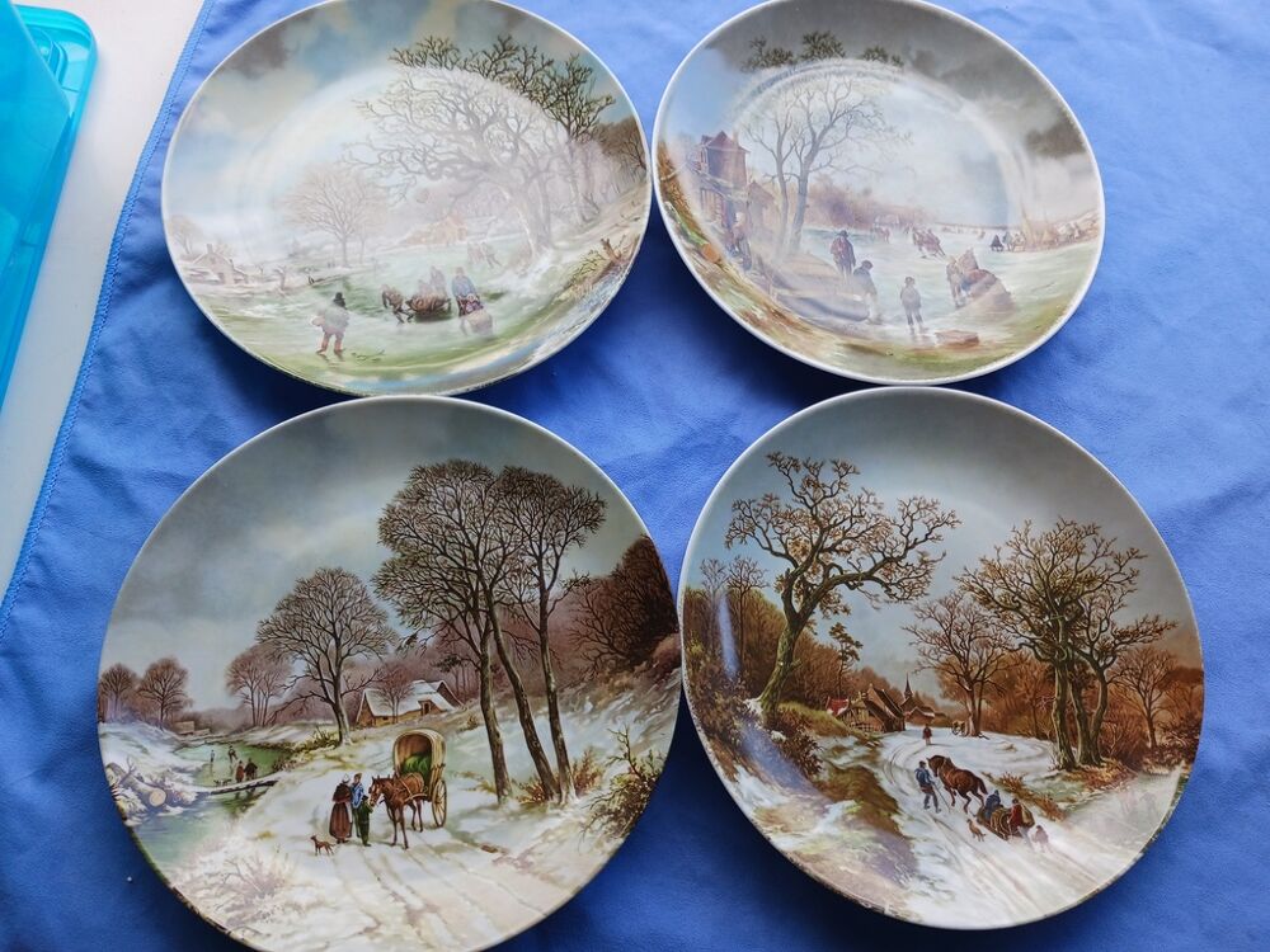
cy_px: 476
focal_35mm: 27
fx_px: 991
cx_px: 635
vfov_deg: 51.4
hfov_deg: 65.3
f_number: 1.8
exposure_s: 1/50
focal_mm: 4
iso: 25
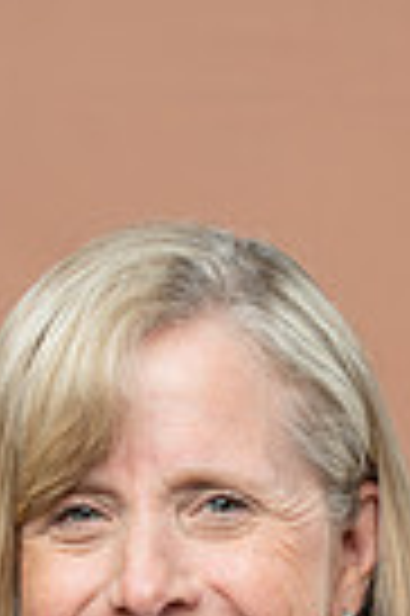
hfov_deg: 4.6
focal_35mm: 300
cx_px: 261
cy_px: 926
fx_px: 5138
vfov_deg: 6.8
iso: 320
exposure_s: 1/160
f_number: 4
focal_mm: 91
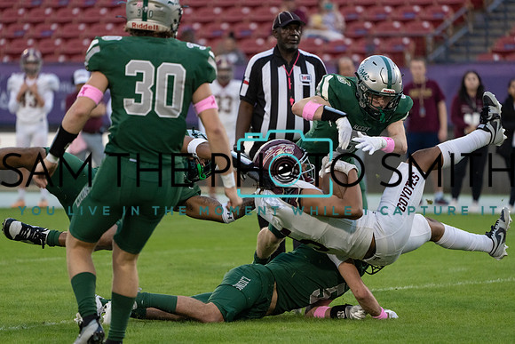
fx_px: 4808
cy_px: 172
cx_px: 258
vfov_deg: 4.1
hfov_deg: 6.1
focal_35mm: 336
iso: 4000
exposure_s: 1/1250
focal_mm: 336
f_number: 5.6
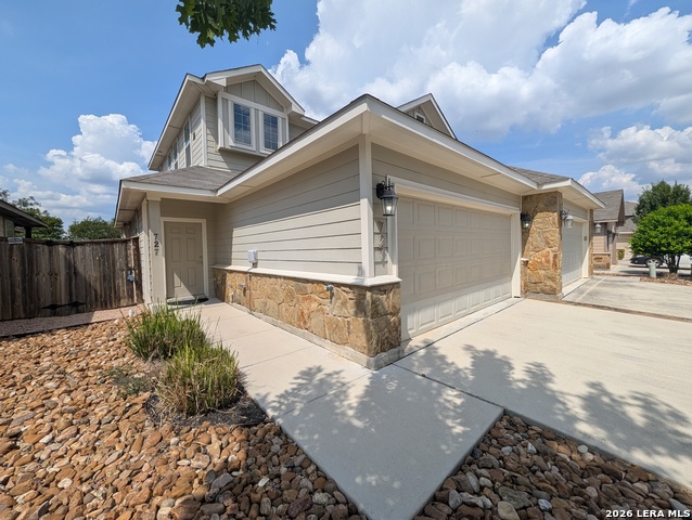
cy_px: 260
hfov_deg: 110.5
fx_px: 240
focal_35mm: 12
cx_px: 346
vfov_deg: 94.6
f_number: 1.7
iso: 57
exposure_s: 1/5319
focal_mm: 2.02
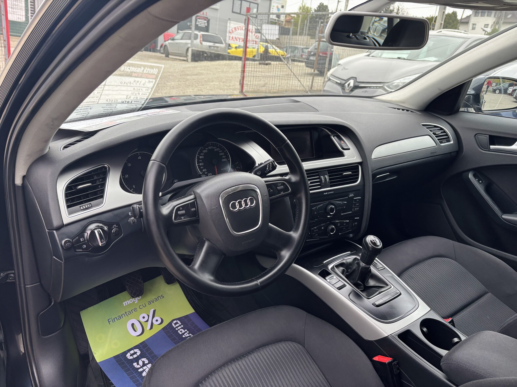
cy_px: 194
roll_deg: -7.5
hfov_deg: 67.3
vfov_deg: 53.1
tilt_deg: -16.8
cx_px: 258
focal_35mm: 26
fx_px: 388
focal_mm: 5.96
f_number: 1.6
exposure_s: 1/121
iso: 80
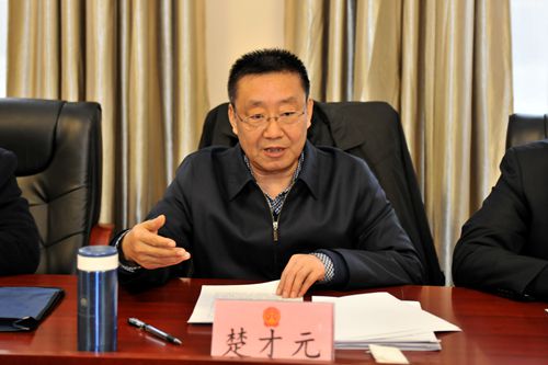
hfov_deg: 39.6
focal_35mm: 50
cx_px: 274
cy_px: 182
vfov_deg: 27.0
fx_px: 761
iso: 640
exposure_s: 1/60
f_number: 2.8
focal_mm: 50
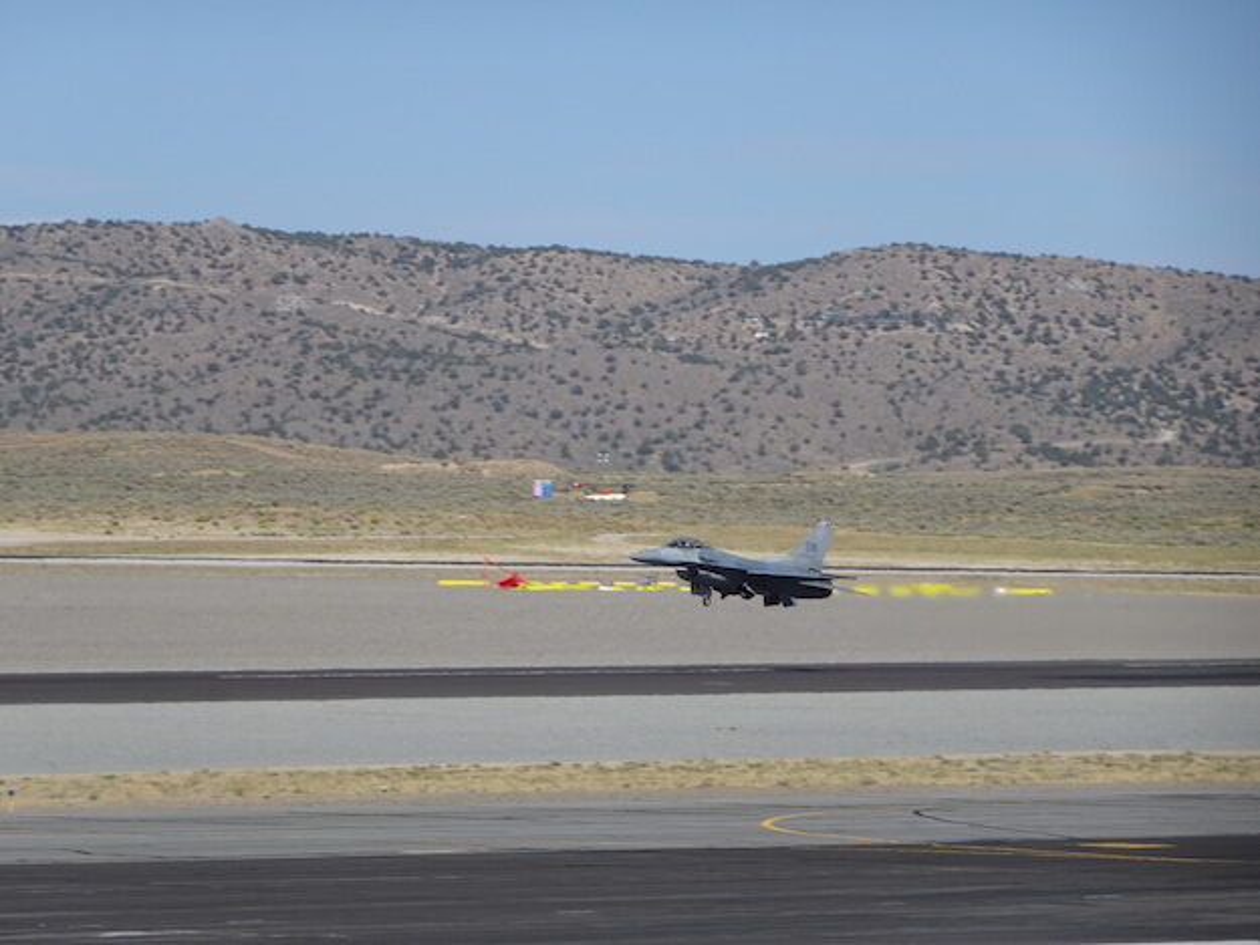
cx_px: 630
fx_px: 10194
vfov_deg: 5.3
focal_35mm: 280
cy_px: 472
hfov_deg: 7.1
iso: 80
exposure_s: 1/640
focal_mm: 47.87
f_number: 6.3
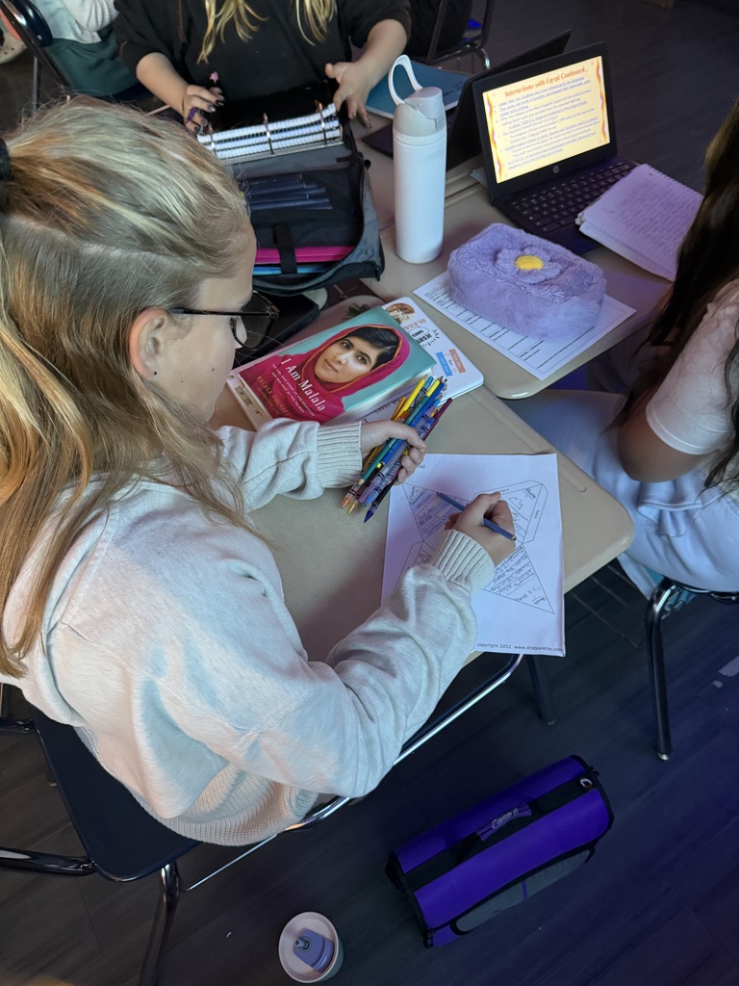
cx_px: 370
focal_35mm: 24
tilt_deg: -53.5
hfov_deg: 56.8
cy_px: 493
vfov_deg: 71.6
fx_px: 683
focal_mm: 6.76
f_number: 1.78
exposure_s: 1/60
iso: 640
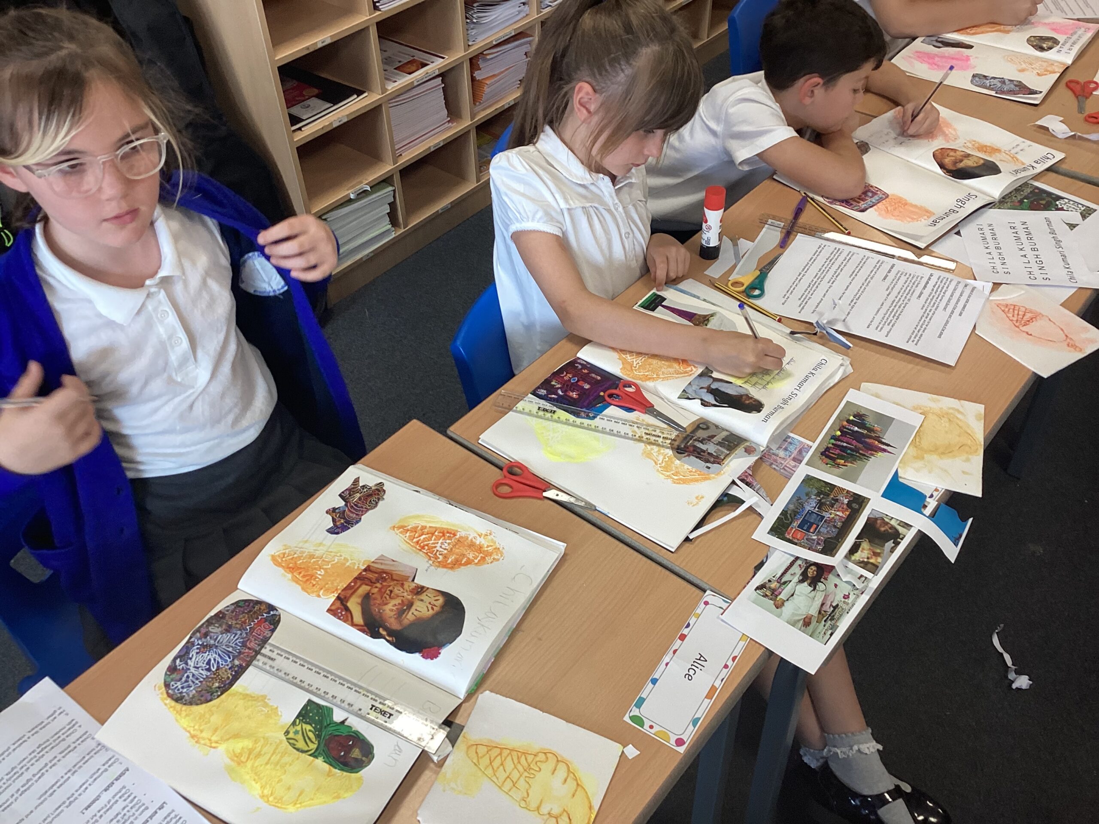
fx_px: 984
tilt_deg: -43.1
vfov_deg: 45.4
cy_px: 412
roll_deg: +1.5
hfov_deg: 58.4
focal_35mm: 31
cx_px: 550
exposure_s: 1/50
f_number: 2.4
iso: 64
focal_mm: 3.3
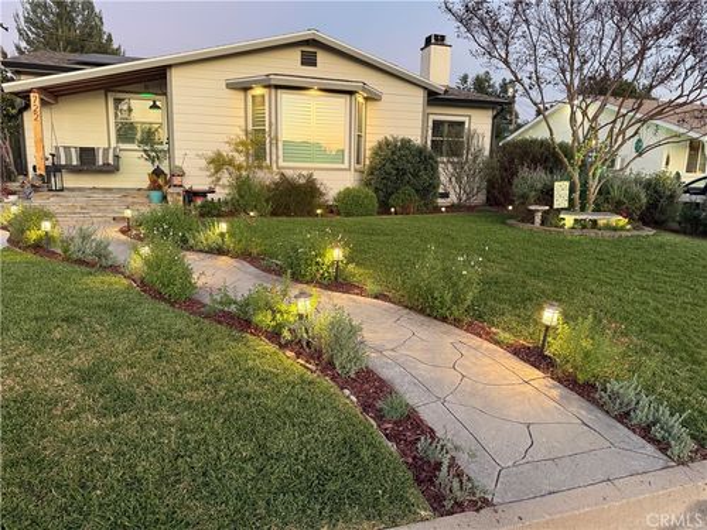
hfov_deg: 71.6
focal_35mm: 24
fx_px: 490
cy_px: 265
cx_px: 354
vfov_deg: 56.8
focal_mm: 6.76
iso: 400
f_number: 1.78
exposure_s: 1/60
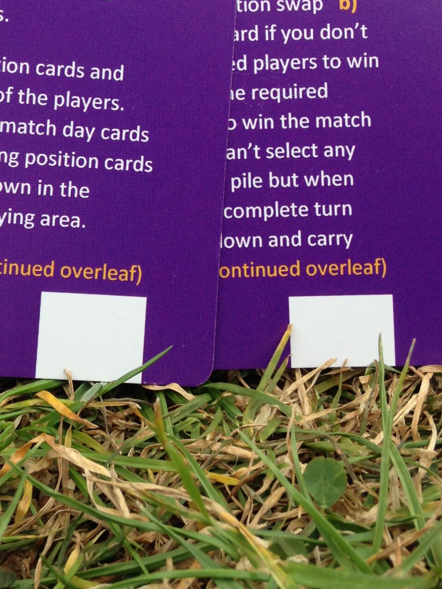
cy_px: 84
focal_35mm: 66
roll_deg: -1.5
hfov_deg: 22.1
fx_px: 1124
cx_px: 122
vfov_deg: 28.5
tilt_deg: -24.0
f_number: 2.4
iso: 50
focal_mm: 4.12
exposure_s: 1/179
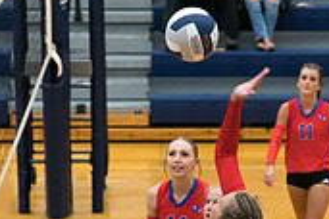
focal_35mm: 249
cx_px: 250
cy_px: 312
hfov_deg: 8.3
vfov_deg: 5.5
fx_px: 2275
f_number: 2.8
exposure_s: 1/1000
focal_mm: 70
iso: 3200
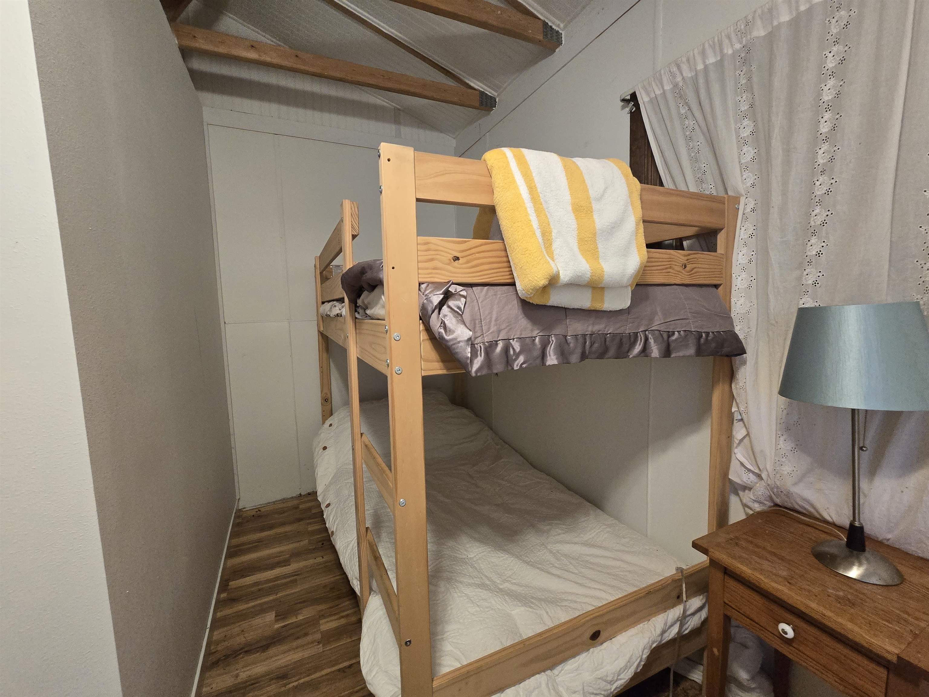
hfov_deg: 106.2
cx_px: 464
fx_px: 349
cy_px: 348
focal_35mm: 13
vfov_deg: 89.9
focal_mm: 2.2
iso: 640
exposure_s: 1/60
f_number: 2.2
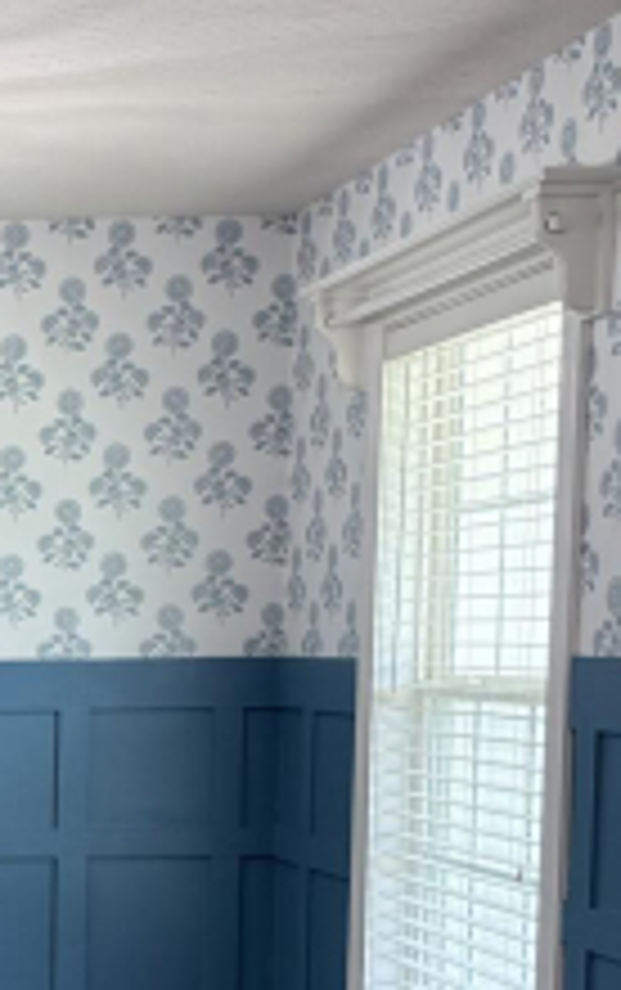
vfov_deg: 25.9
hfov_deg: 15.5
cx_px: -346
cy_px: 884
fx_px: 2080
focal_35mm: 77
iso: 160
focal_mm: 6.76
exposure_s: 1/146
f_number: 1.78
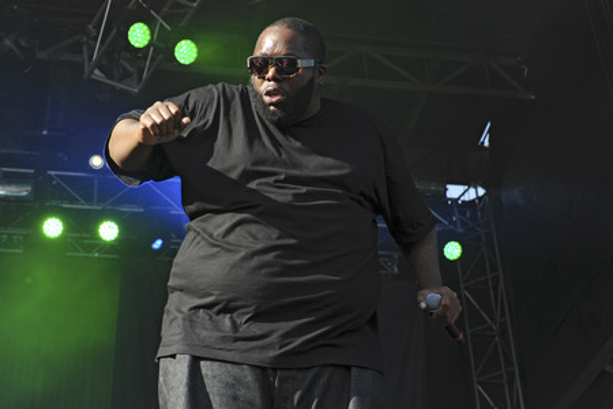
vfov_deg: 21.9
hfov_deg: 32.4
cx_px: 306
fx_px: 1056
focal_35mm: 62
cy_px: 204
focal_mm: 62
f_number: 5
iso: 400
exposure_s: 1/500
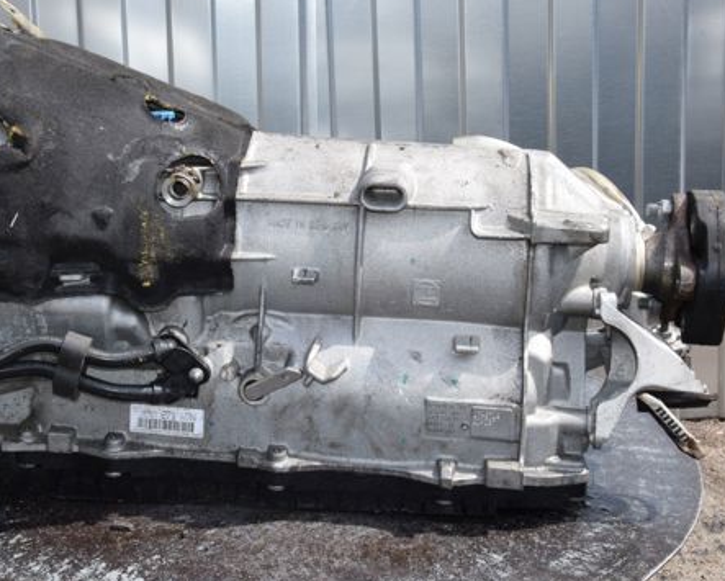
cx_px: 275
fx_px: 1396
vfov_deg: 23.5
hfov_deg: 29.0
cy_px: 244
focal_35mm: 65
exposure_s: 1/200
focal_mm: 32
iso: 800
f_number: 16
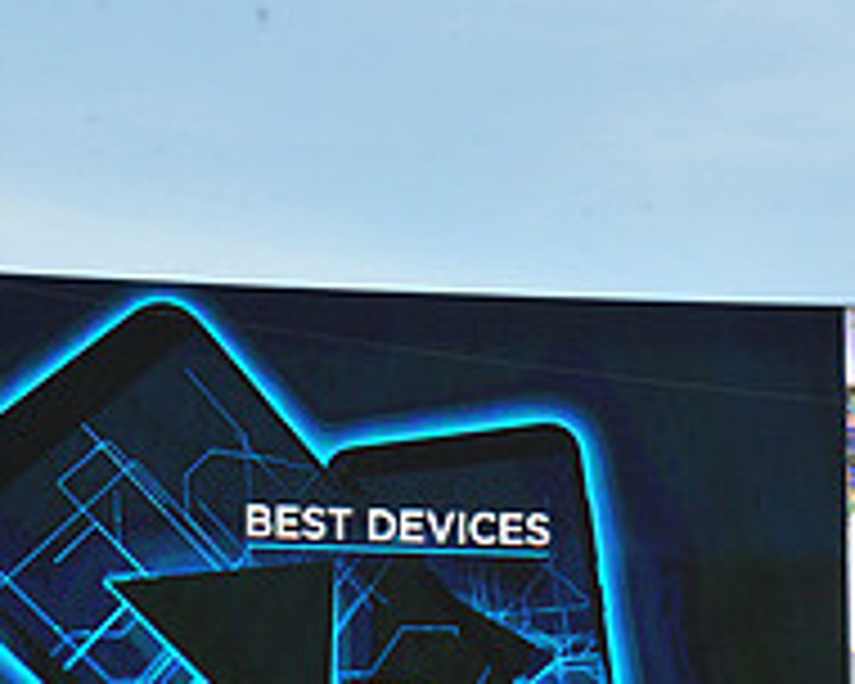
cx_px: 374
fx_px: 7617
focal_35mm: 301
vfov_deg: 5.1
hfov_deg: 6.4
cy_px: 590
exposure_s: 1/800
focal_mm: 105
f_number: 14
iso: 1600
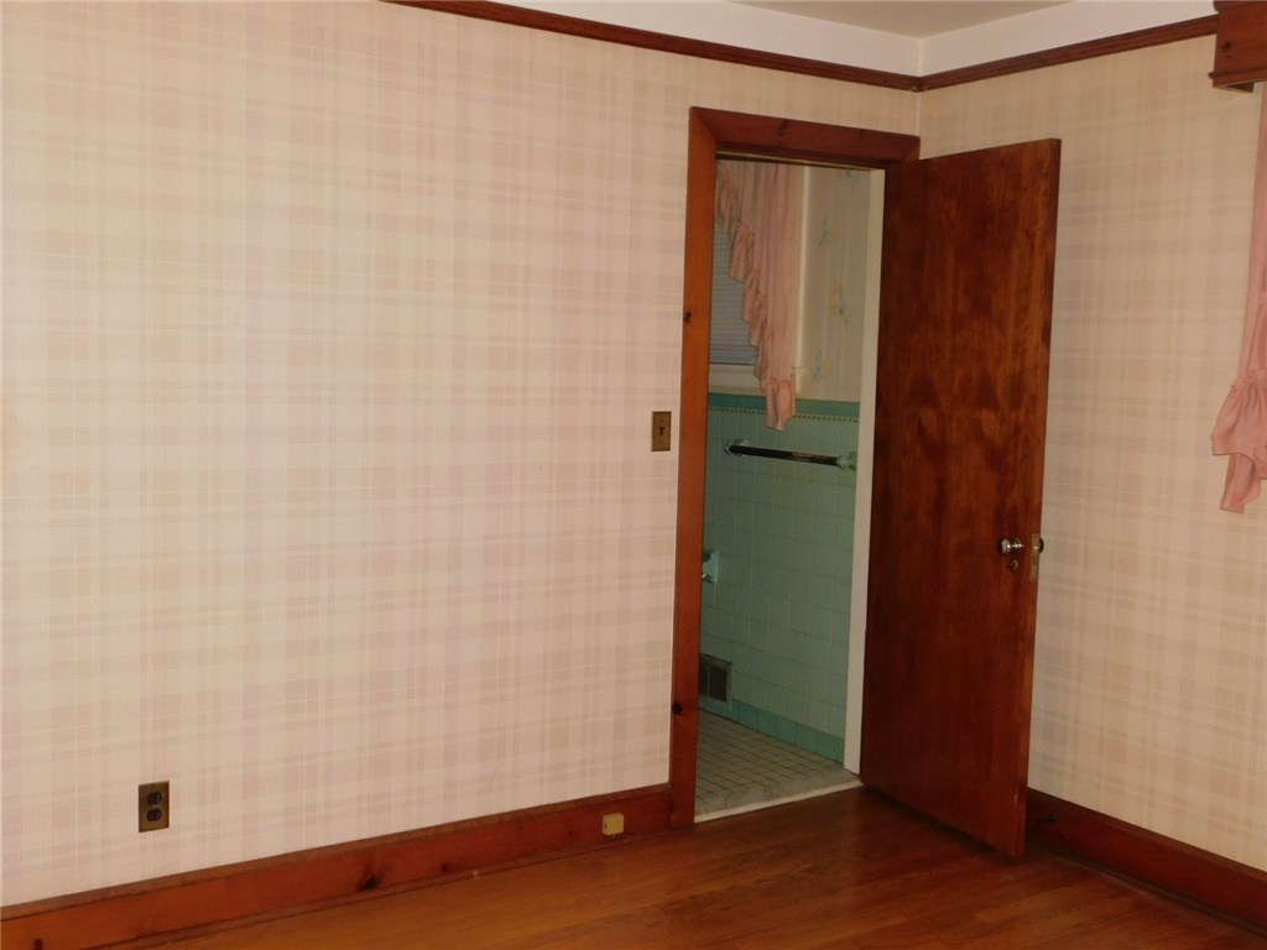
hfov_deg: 51.4
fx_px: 1318
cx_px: 634
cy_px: 475
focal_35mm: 36
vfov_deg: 39.7
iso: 200
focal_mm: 6.3
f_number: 3.5
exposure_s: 1/30
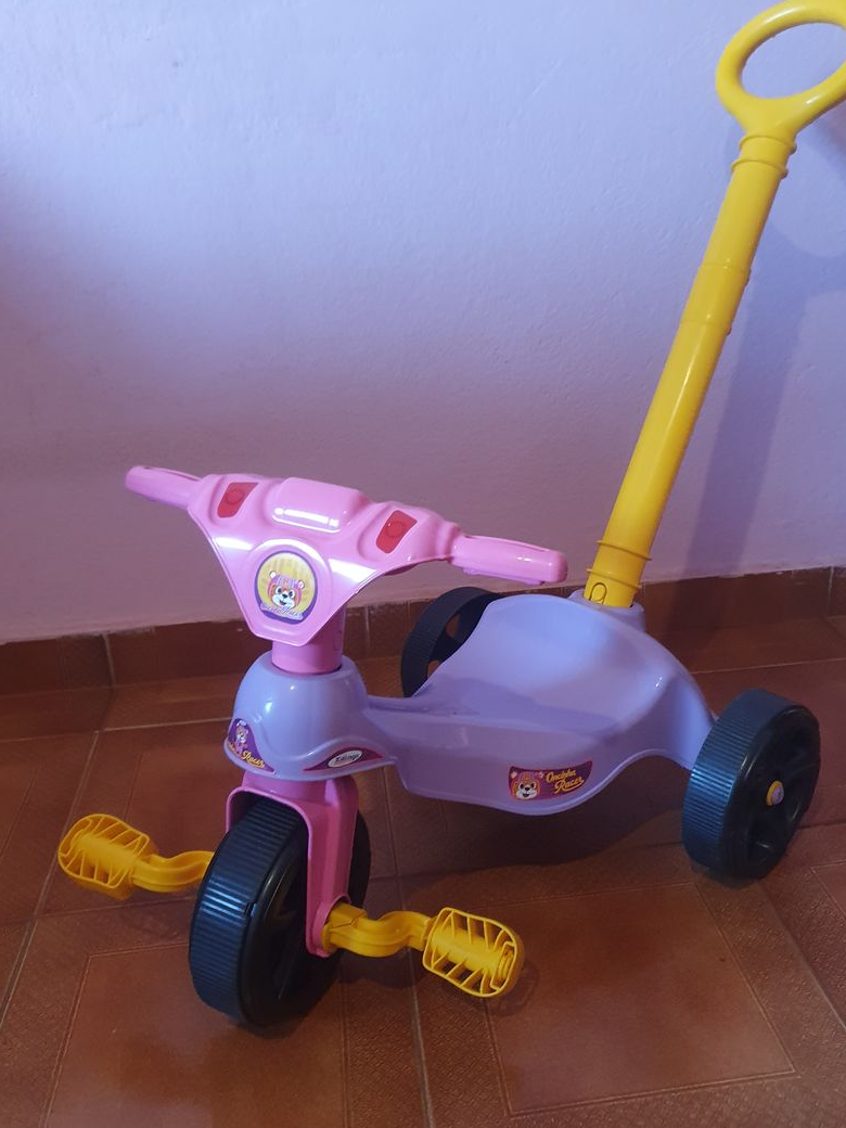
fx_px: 978
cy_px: 544
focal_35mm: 30
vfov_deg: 59.9
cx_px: 457
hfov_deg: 46.8
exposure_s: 1/60
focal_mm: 4.32
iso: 400
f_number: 1.5
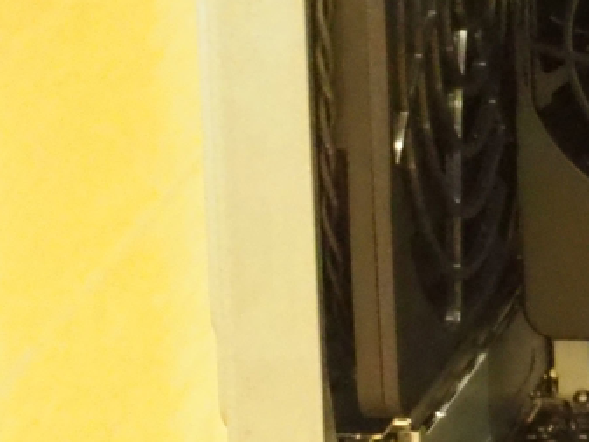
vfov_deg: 3.3
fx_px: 7762
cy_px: 91
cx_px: 1540
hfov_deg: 4.2
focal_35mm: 456
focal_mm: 40
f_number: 6.3
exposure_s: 1/13
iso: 6400
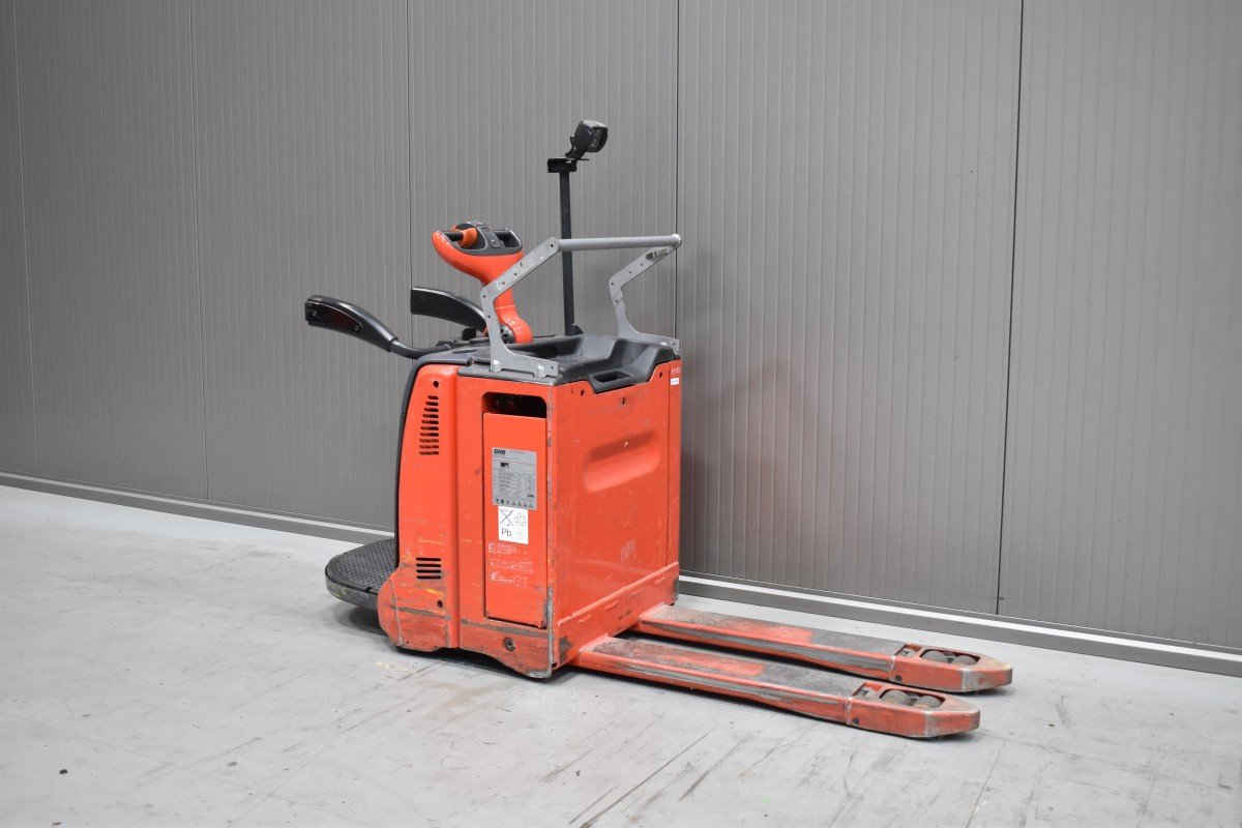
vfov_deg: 35.5
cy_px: 414
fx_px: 1294
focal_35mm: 38
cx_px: 621
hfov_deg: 51.3
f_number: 5
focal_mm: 25
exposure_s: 1/40
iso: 1250
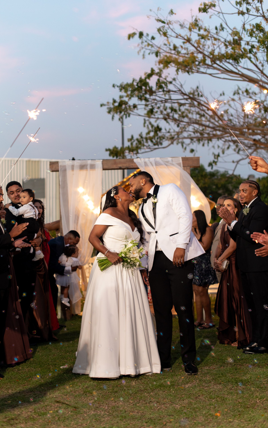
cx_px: 126
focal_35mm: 51
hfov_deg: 25.3
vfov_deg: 39.6
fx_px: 596
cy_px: 214
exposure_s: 1/200
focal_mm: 50
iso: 1250
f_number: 2.2
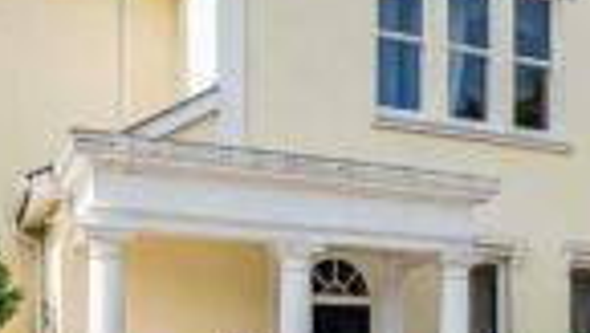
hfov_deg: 37.6
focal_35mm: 55
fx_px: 862
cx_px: 362
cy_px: 128
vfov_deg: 21.9
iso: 200
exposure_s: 1/250
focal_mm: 16
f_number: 7.1
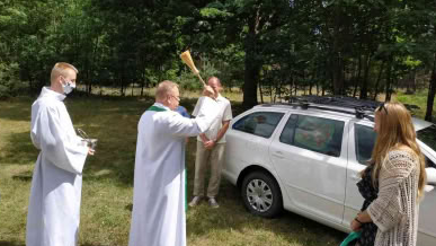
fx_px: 312
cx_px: 217
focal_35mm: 27
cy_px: 104
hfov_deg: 69.8
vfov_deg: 42.8
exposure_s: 1/2699
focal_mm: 3.94
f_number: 1.9
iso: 250
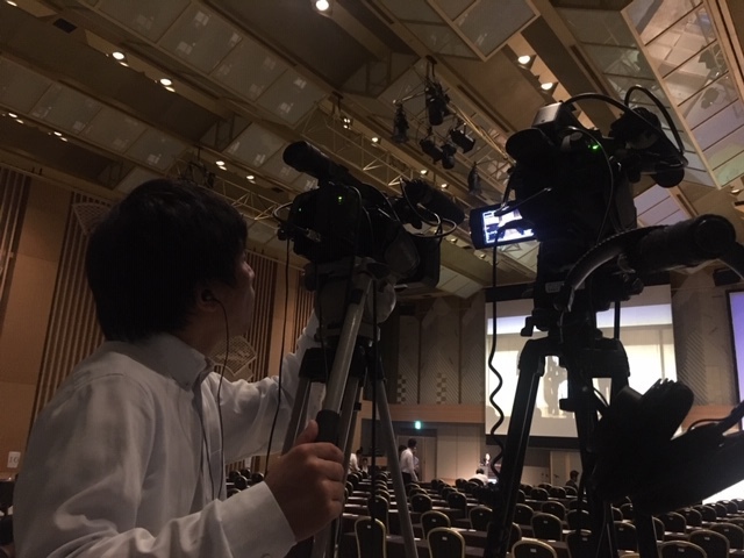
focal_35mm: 29
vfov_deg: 48.2
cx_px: 372
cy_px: 279
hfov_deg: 61.7
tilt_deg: +15.1
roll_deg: -2.5
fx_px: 623
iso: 320
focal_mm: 4.15
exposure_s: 1/15
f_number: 2.2
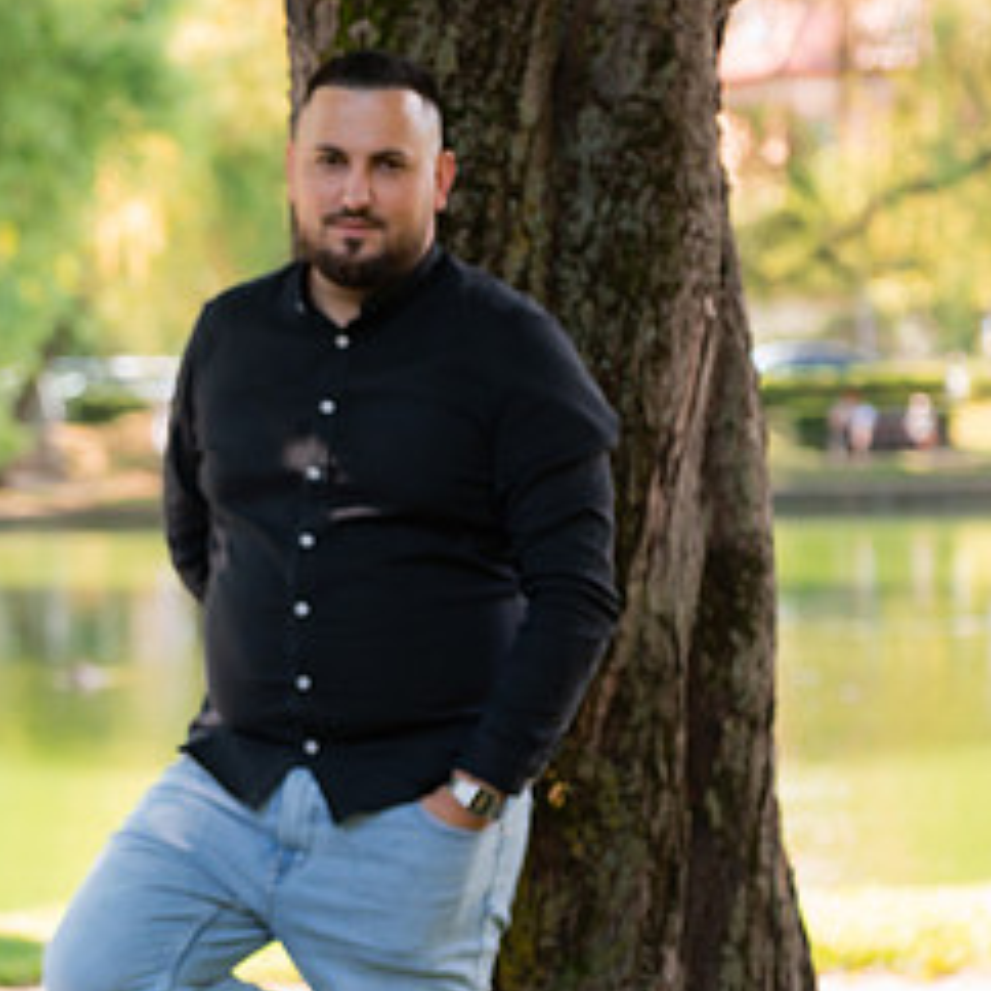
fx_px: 4502
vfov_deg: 12.6
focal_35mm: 139
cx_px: 11
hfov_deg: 12.4
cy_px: 610
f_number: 2.8
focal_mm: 59
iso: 500
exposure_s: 1/800
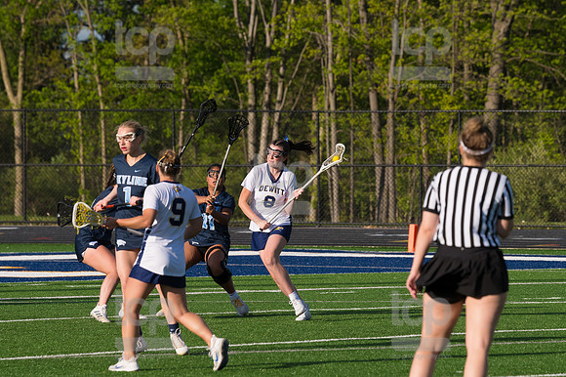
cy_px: 188
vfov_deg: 4.6
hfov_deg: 6.9
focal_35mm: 300
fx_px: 4714
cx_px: 283
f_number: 5.6
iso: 250
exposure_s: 1/1600
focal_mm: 200
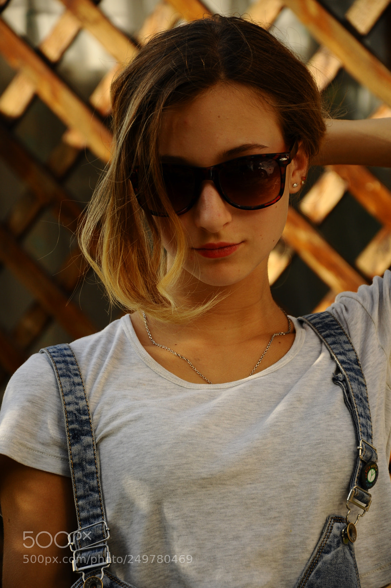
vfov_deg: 13.1
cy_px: 294
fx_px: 2572
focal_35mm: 158
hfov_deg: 8.7
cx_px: 196
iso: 200
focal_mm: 105
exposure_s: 1/400
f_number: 5.6
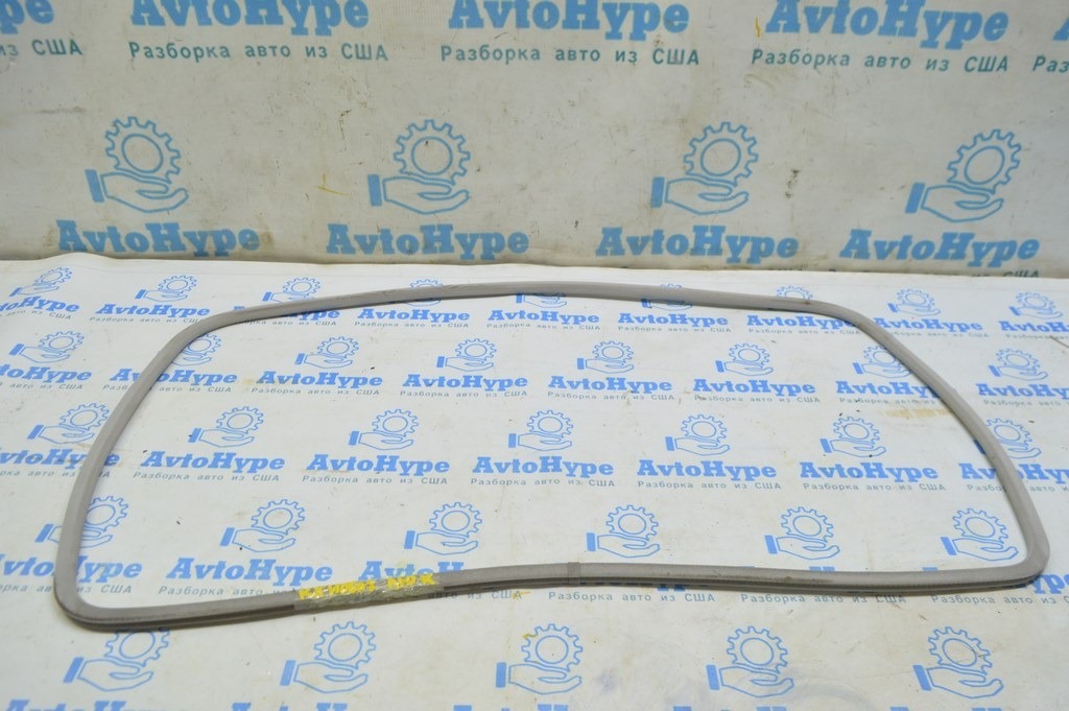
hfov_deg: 67.4
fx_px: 801
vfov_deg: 47.9
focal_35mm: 27
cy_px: 356
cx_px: 534
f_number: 5.6
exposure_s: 1/20
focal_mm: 18
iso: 400
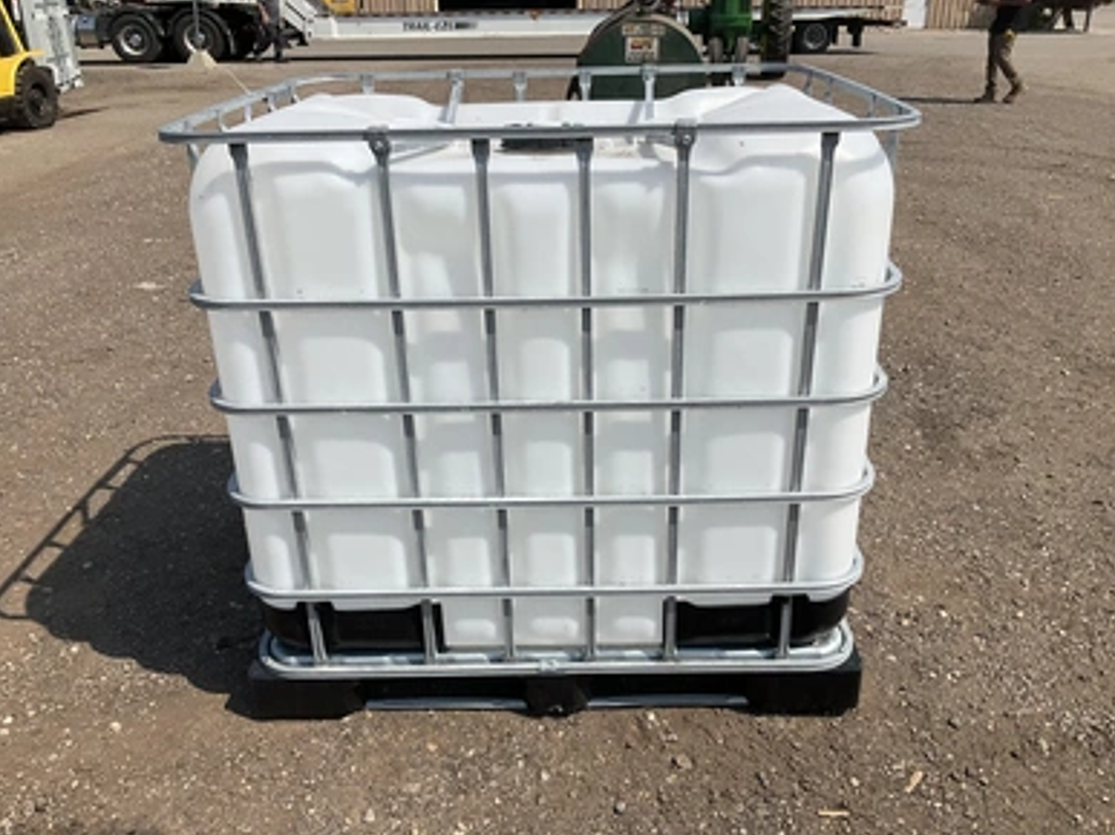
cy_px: 418
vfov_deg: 46.8
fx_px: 966
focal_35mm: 30
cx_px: 573
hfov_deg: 60.0
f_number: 1.8
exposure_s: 1/2959
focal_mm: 3
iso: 25
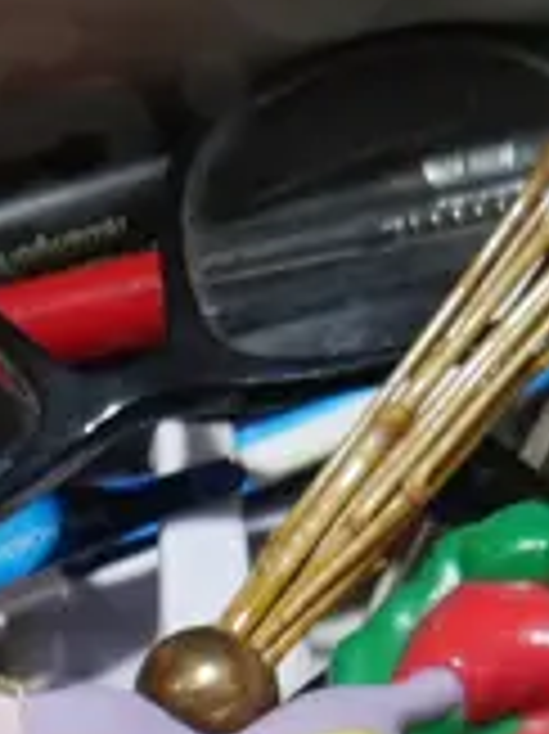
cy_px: 793
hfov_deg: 7.3
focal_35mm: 189
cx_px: -850
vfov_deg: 10.4
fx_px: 4002
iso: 200
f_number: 3.6
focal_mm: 15
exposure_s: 1/60
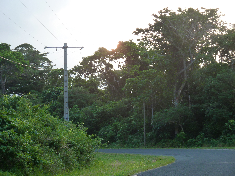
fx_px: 706
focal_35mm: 104
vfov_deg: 14.2
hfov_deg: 18.9
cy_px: 88
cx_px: 118
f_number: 4.3
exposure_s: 1/50
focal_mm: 17
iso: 125
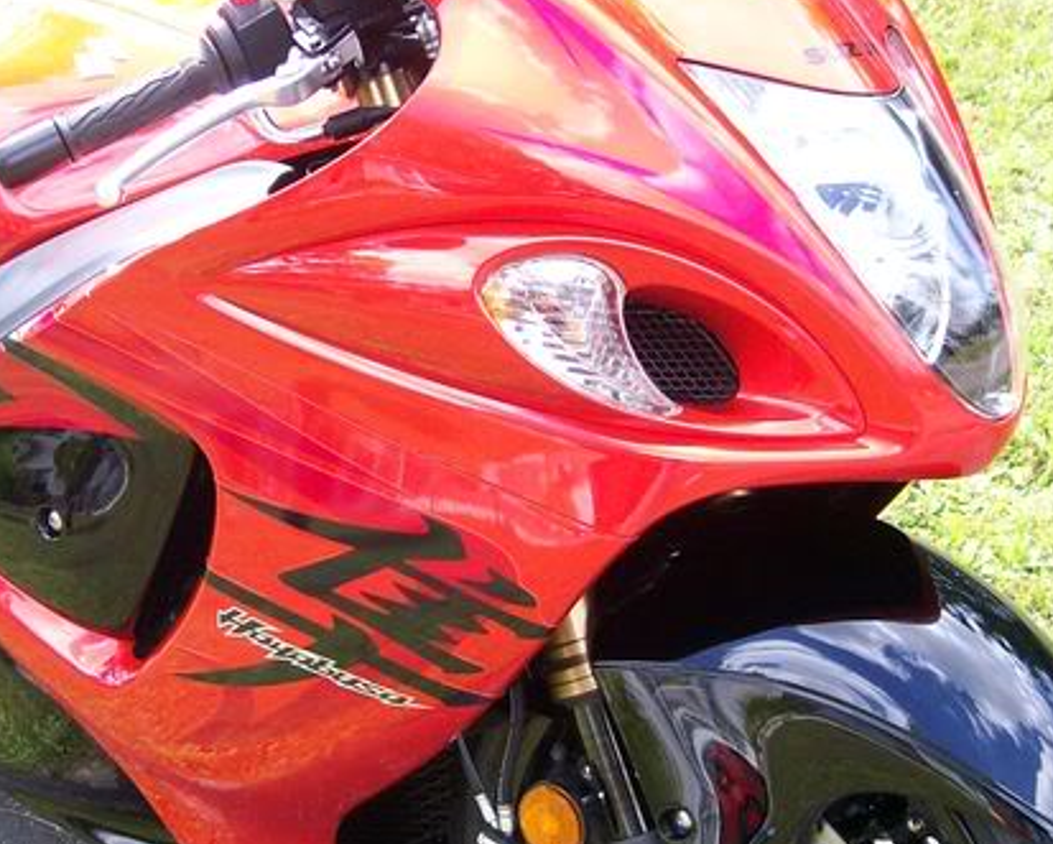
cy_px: 444
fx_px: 2121
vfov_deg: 22.5
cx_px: 380
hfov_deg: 27.8
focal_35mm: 68
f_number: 2.7
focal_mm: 6
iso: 80
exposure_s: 1/168
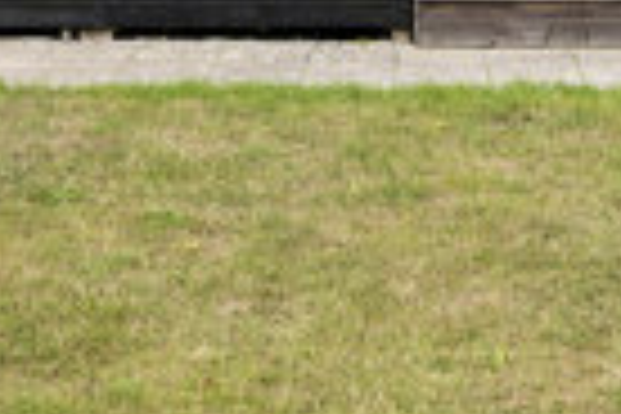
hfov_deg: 18.1
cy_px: -414
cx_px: 400
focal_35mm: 113
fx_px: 1949
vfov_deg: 11.0
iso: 320
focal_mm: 26
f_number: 8
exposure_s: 1/400
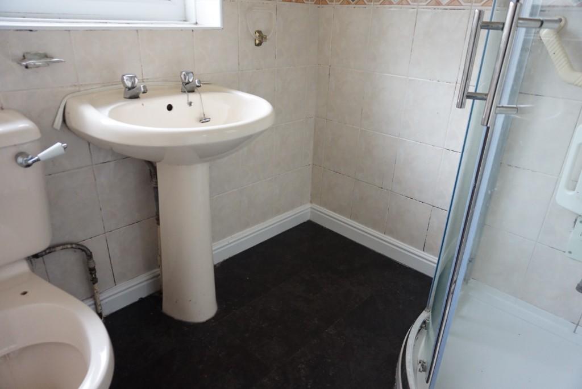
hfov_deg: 73.7
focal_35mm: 24
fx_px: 388
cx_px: 291
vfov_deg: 53.1
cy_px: 194
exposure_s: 1/160
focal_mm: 16
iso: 1250
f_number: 3.5
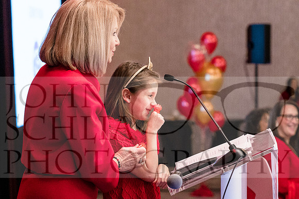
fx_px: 1022
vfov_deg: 11.2
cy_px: 100
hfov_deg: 16.6
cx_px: 150
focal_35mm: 123
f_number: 4
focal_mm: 82
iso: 6400
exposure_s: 1/100
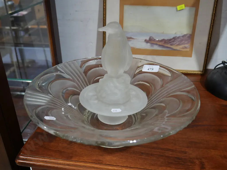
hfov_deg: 53.9
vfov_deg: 41.8
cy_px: 85
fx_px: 223
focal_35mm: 34
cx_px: 114
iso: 400
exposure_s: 1/60
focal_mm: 17
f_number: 4
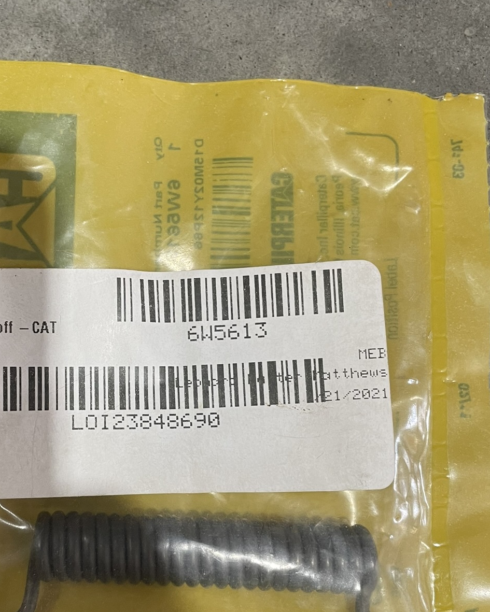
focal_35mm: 44
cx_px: 134
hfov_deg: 33.6
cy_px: 402
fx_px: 798
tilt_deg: -86.5
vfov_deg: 41.5
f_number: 1.6
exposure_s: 1/60
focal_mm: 4.2
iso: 80
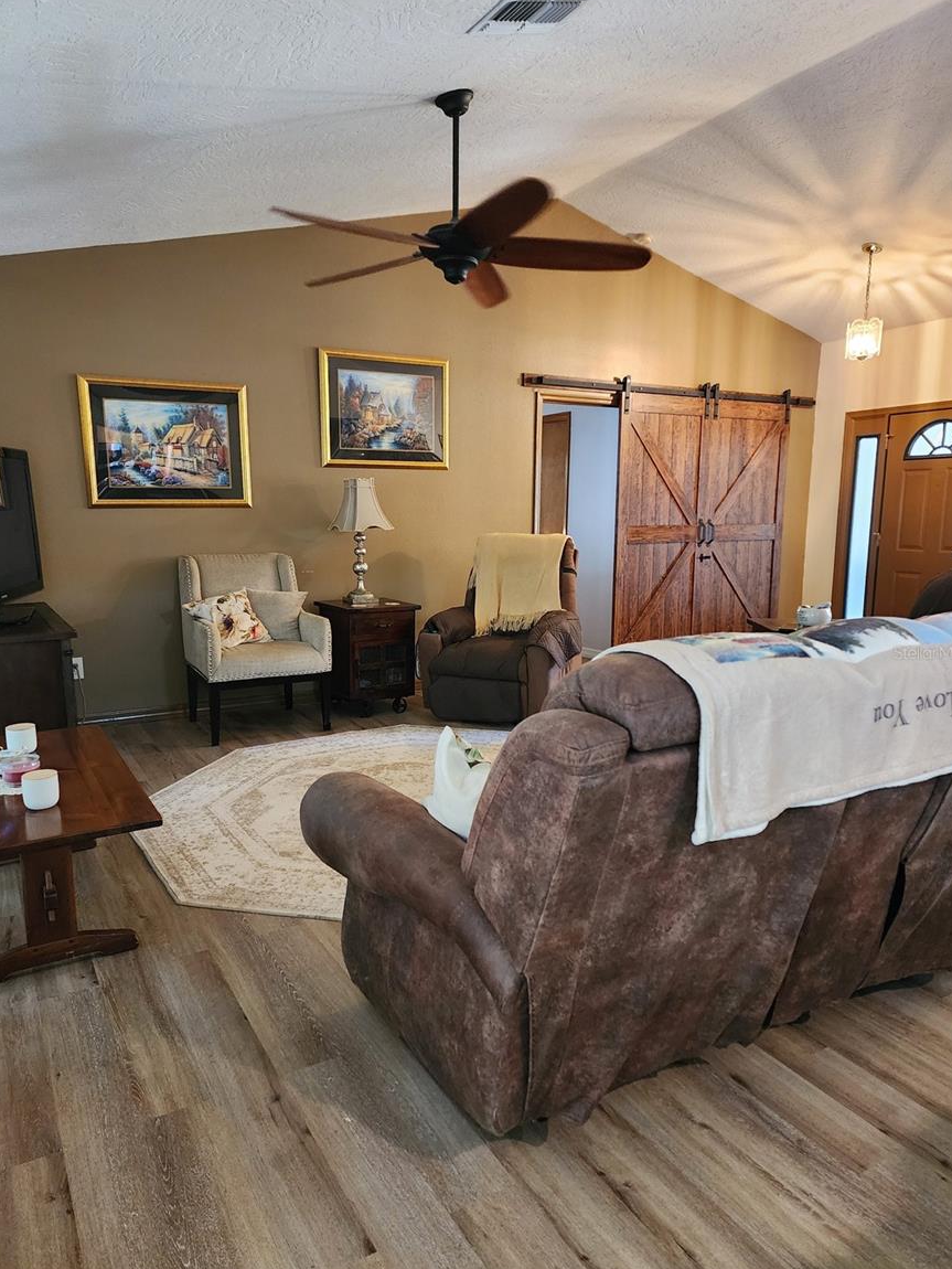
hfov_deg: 56.8
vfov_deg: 71.6
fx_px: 880
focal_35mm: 24
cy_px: 652
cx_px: 475
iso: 640
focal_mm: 6.4
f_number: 1.8
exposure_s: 1/60
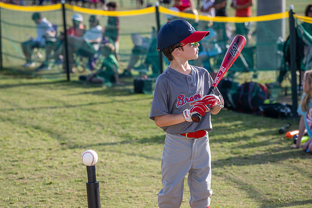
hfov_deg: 17.1
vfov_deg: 11.4
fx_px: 1040
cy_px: 104
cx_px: 156
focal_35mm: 120
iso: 100
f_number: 5.6
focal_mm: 120
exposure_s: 1/200
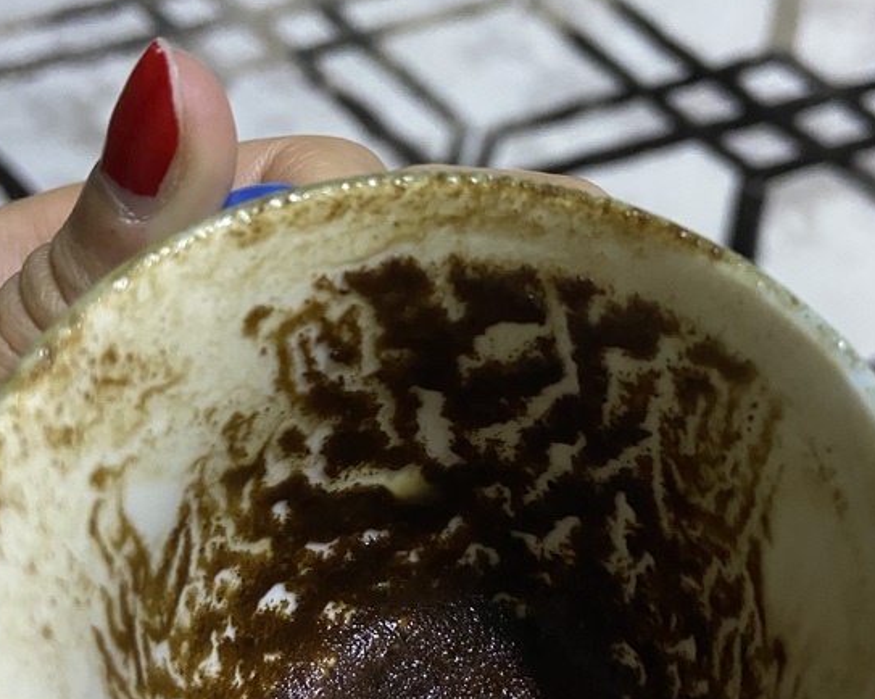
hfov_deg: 42.9
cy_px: 388
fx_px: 1113
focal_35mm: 43
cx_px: 461
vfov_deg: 34.8
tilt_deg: -61.4
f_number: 1.8
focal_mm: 4.25
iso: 640
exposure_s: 1/25
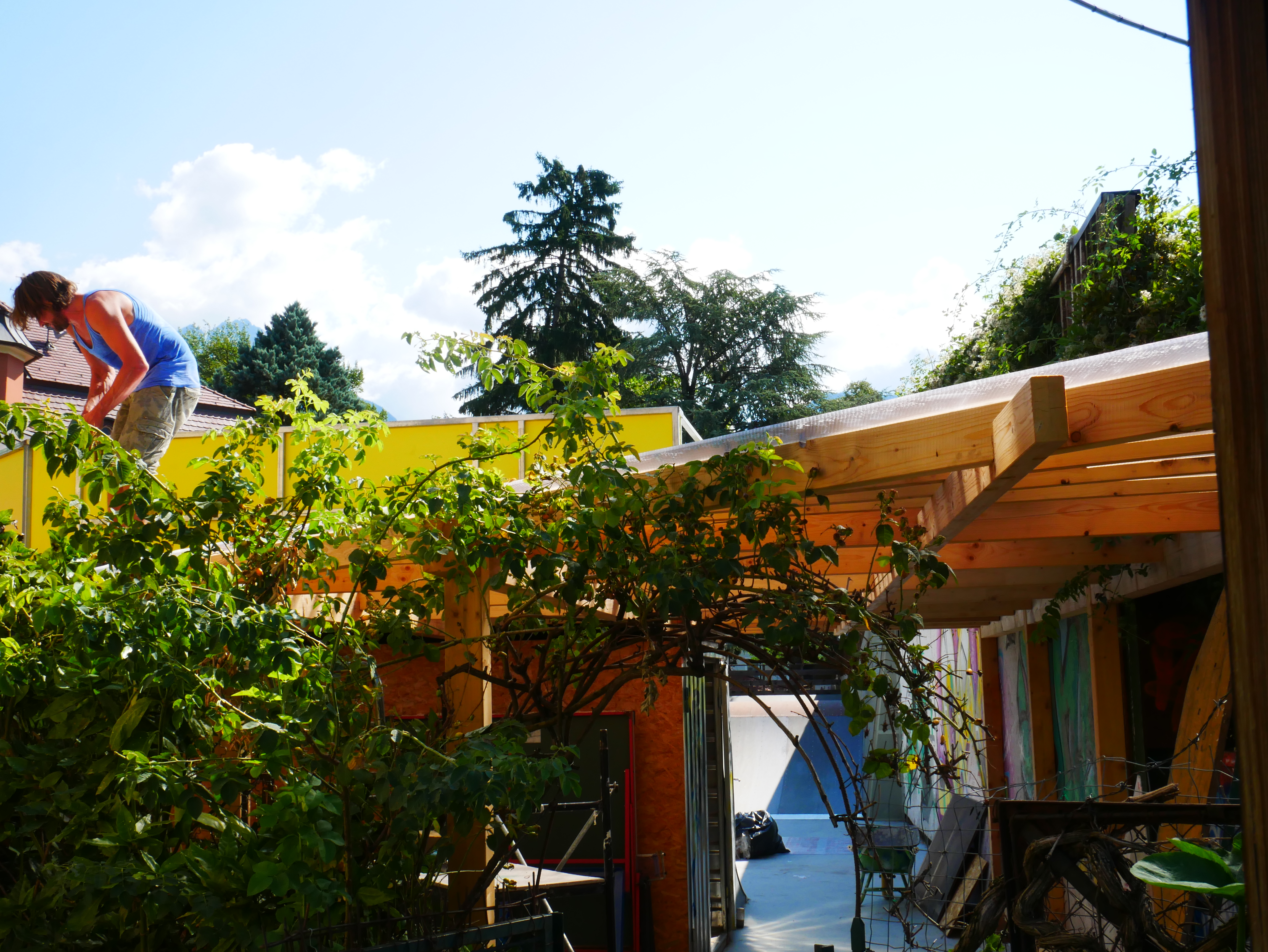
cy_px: 476
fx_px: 1466
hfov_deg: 46.8
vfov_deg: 36.0
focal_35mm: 40
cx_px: 634
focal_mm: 20
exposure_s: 1/125
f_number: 16
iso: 400
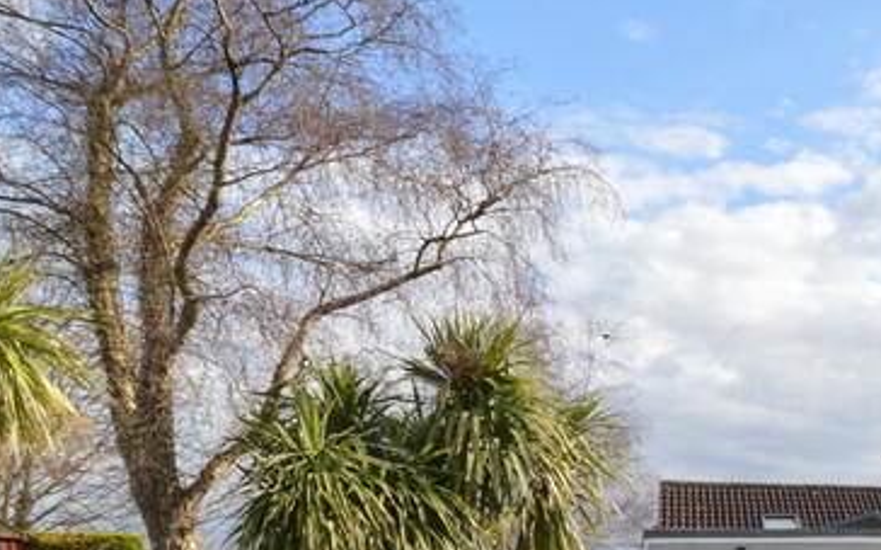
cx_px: 1055
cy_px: 621
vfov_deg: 27.1
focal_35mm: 43
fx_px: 1032
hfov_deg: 36.1
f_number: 7.1
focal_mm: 10
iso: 100
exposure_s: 1/200
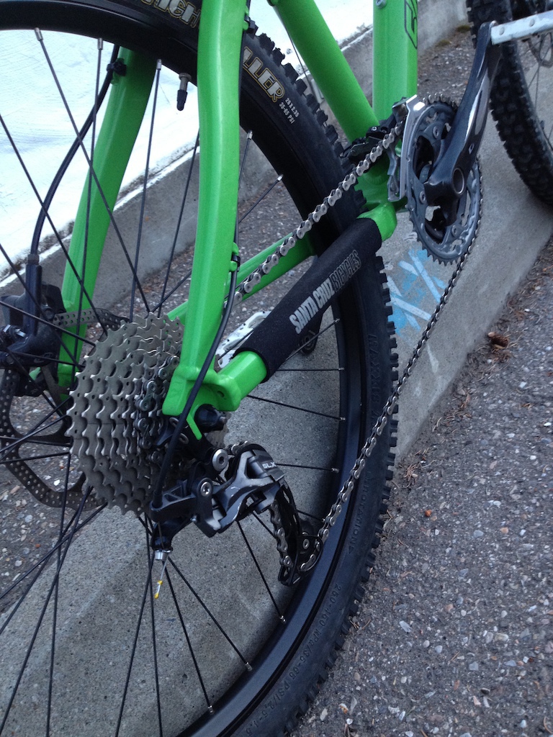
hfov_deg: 40.7
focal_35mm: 35
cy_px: 368
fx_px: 746
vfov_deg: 52.6
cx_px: 276
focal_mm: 4.28
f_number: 2.4
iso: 125
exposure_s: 1/20
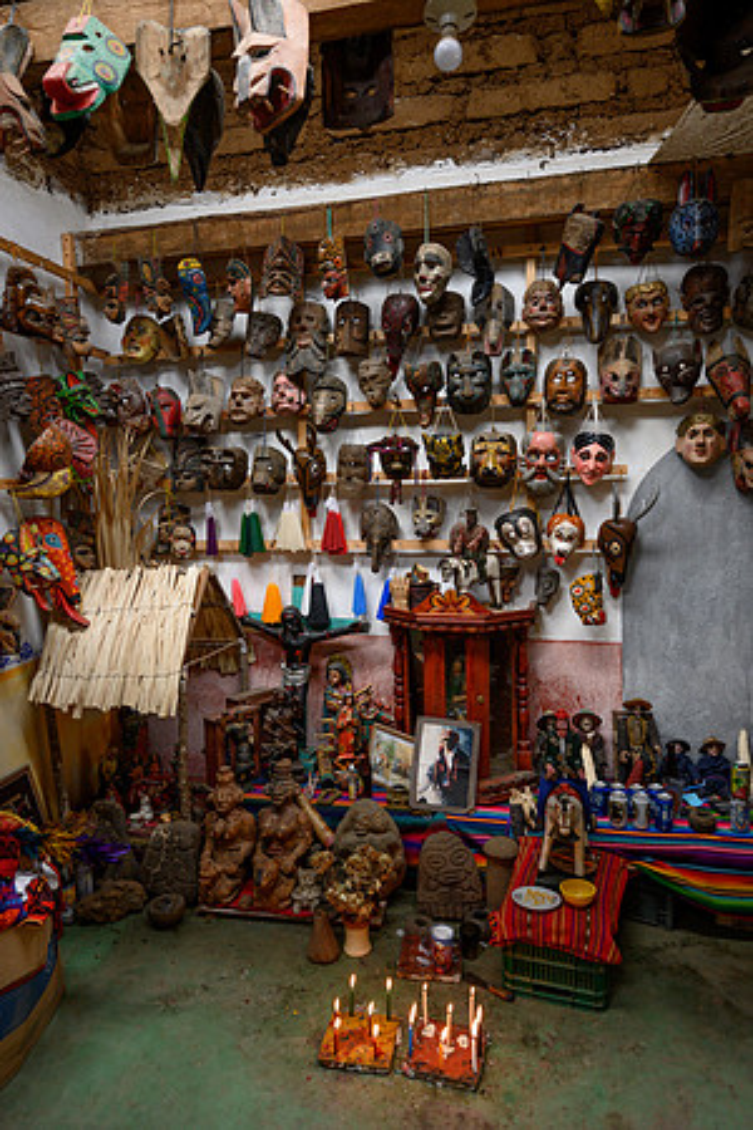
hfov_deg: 55.1
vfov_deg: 76.1
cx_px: 376
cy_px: 565
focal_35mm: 23
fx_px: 722
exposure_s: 1/80
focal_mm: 23
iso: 320
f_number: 4
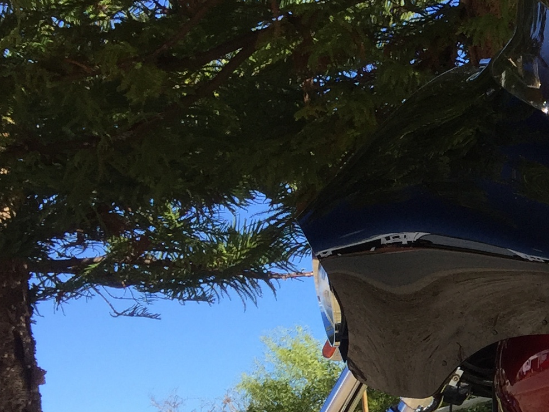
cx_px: 878
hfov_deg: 17.8
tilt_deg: +1.9
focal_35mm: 96
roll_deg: +7.4
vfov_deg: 15.1
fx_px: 1523
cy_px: 435
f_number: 2.2
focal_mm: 4.15
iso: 32
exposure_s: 1/1068
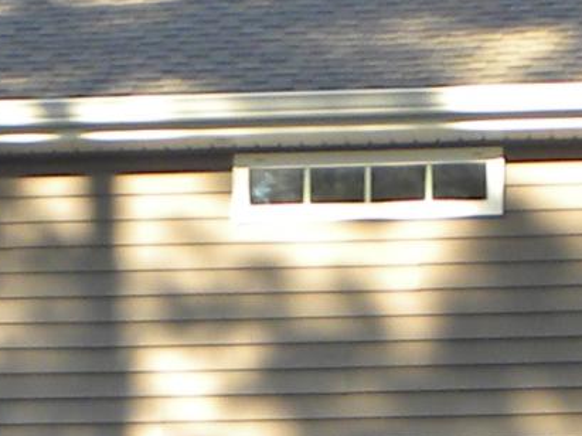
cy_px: 1264
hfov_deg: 7.3
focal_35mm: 270
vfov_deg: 5.2
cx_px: 154
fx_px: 4538
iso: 64
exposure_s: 1/129
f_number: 3.5
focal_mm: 6.6
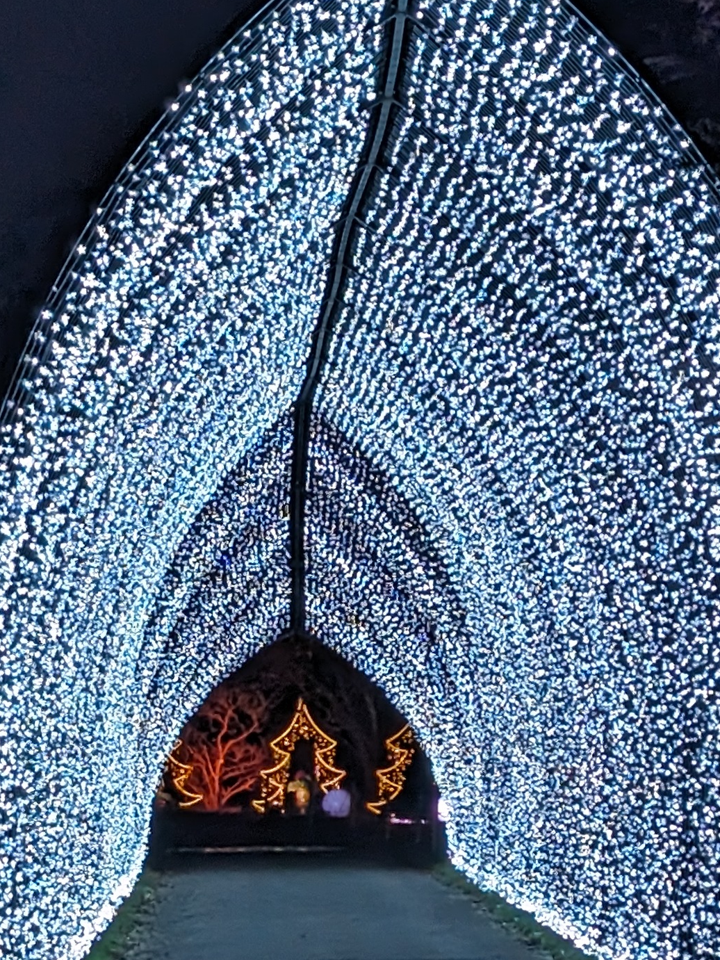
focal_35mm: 145
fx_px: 4021
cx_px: 541
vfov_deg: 13.6
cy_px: 580
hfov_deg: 10.2
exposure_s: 1/126
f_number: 1.68
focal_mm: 6.9
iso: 144
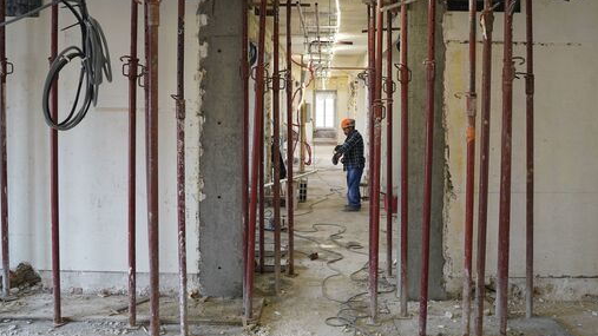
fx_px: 571
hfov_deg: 55.2
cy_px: 126
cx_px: 327
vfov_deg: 32.7
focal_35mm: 36
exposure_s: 1/160
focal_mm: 28
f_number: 3.5
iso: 1600
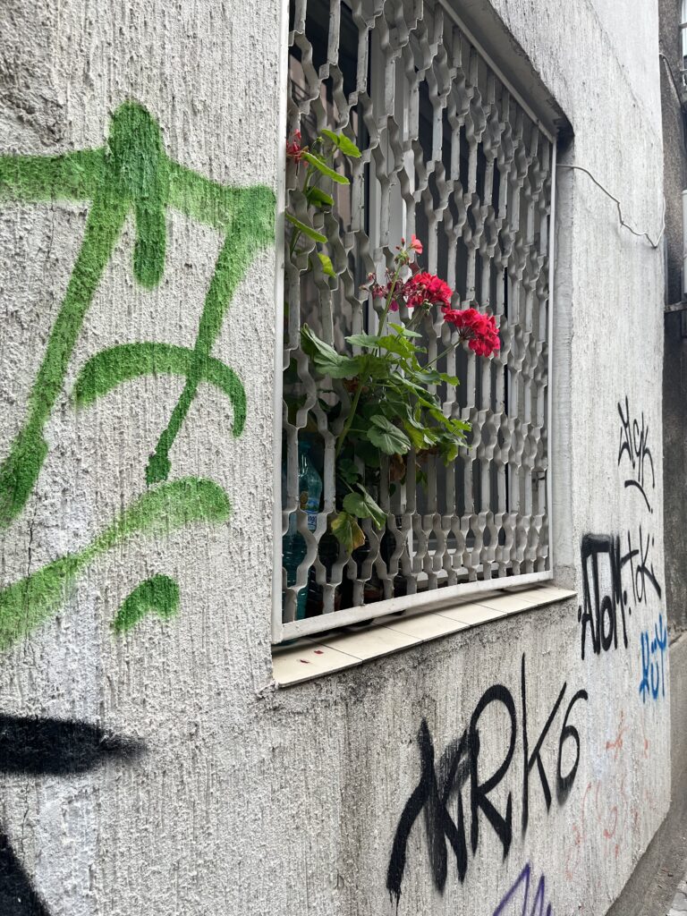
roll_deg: +0.2
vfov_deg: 67.3
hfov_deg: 53.1
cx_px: 344
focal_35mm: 26
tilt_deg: +3.5
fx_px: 688
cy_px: 458
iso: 80
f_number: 1.6
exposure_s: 1/122
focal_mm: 5.1
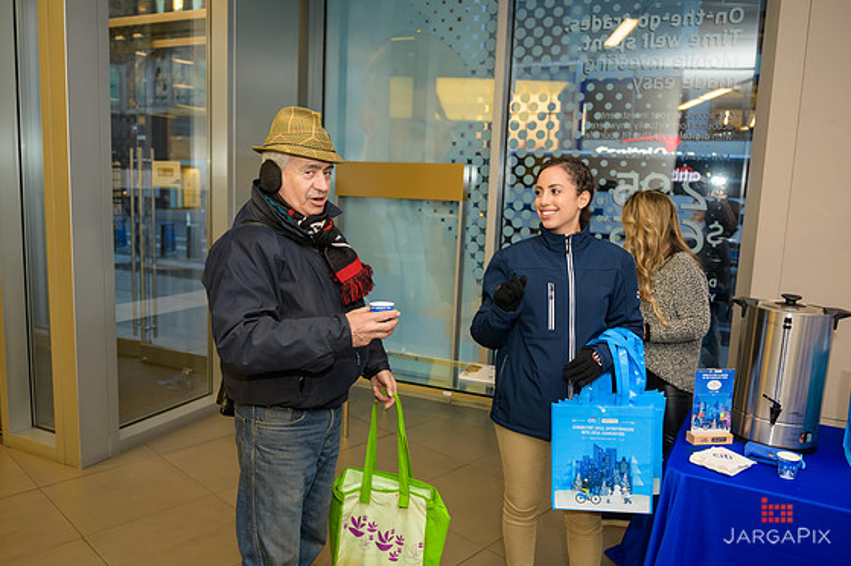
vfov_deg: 47.9
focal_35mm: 27
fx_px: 638
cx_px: 428
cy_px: 282
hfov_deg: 67.4
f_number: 3.2
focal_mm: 26
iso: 800
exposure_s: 1/125
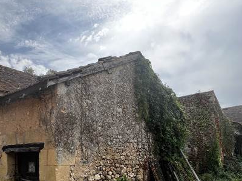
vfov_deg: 50.5
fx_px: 182
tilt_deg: +4.2
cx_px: 132
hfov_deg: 67.2
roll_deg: +1.7
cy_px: 139
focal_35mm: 26
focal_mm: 1.57
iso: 32
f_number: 1.8
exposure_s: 1/661
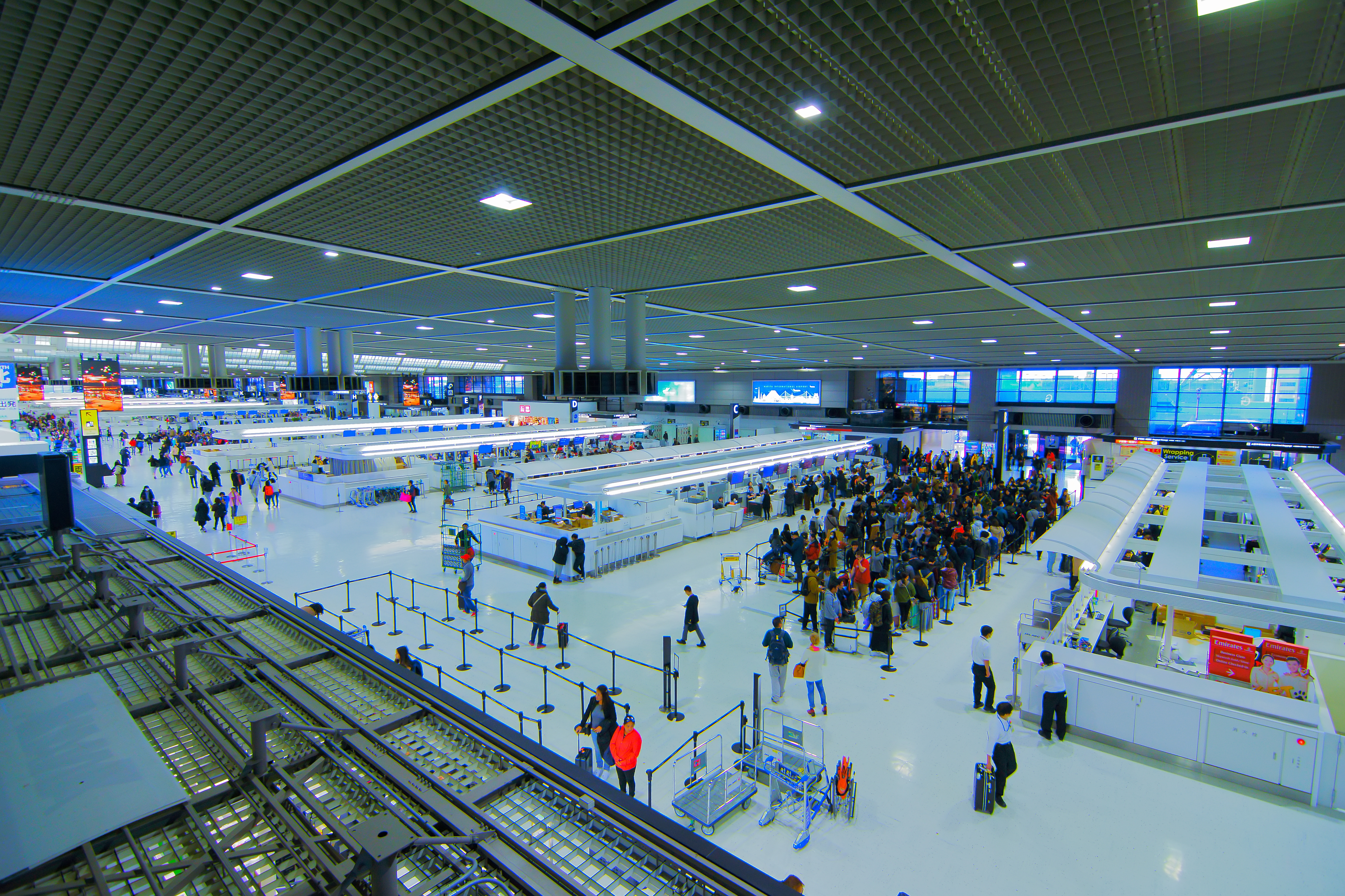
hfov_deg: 95.0
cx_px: 672
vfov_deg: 72.1
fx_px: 616
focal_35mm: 16
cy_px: 448
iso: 320
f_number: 4
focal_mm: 11
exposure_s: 1/60
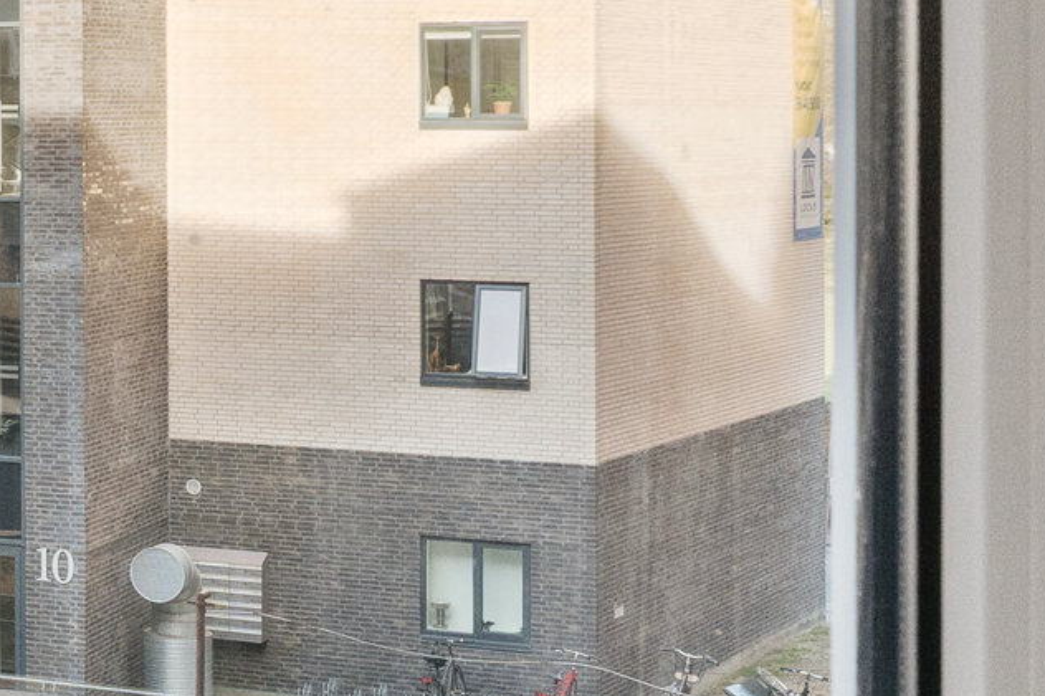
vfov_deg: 14.3
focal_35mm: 95
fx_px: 2757
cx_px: -579
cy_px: 132
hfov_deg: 18.6
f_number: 11
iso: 800
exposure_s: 1/60
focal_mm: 20
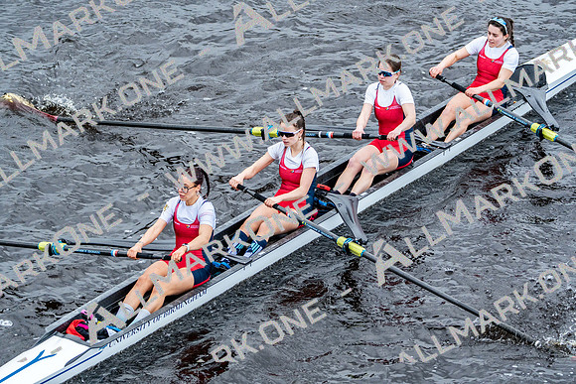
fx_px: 4257
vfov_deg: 5.2
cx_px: 288
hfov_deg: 7.7
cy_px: 192
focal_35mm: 266
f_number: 5.6
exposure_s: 1/1250
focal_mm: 266
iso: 2000
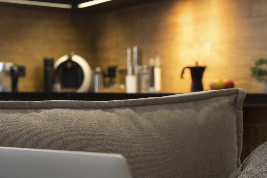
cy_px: 138
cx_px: 231
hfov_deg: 25.0
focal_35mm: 79
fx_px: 586
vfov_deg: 17.2
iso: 800
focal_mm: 40
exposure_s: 1/100
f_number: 4
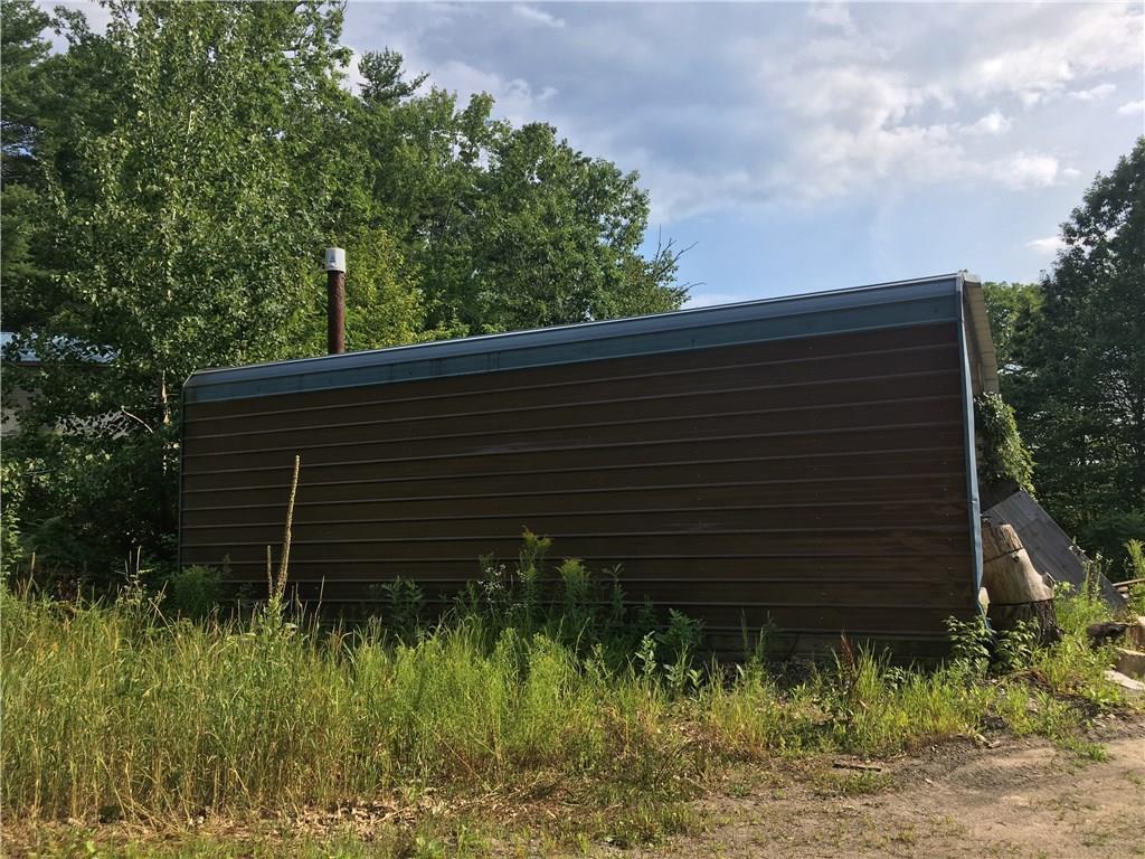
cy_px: 430
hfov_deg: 61.7
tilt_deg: +5.7
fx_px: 959
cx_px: 572
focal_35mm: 29
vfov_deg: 48.2
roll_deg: +1.5
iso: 25
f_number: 2.2
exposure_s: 1/1326
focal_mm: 4.15
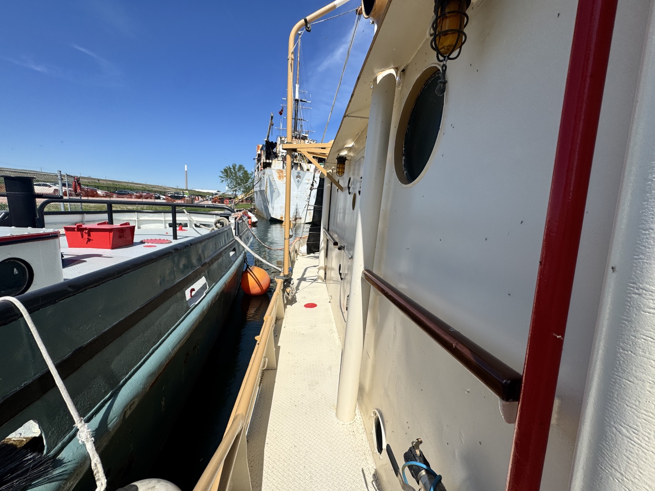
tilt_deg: -8.0
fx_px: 265
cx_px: 328
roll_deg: -4.0
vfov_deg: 85.7
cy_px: 246
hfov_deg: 102.1
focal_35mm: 14
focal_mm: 2.22
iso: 50
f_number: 2.2
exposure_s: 1/3390
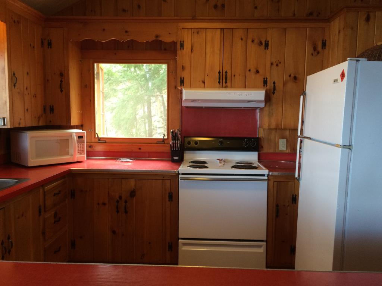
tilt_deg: -4.9
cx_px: 191
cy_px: 143
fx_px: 320
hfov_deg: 61.7
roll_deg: -1.5
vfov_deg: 48.2
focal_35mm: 29
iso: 64
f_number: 2.2
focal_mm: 4.15
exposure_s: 1/30
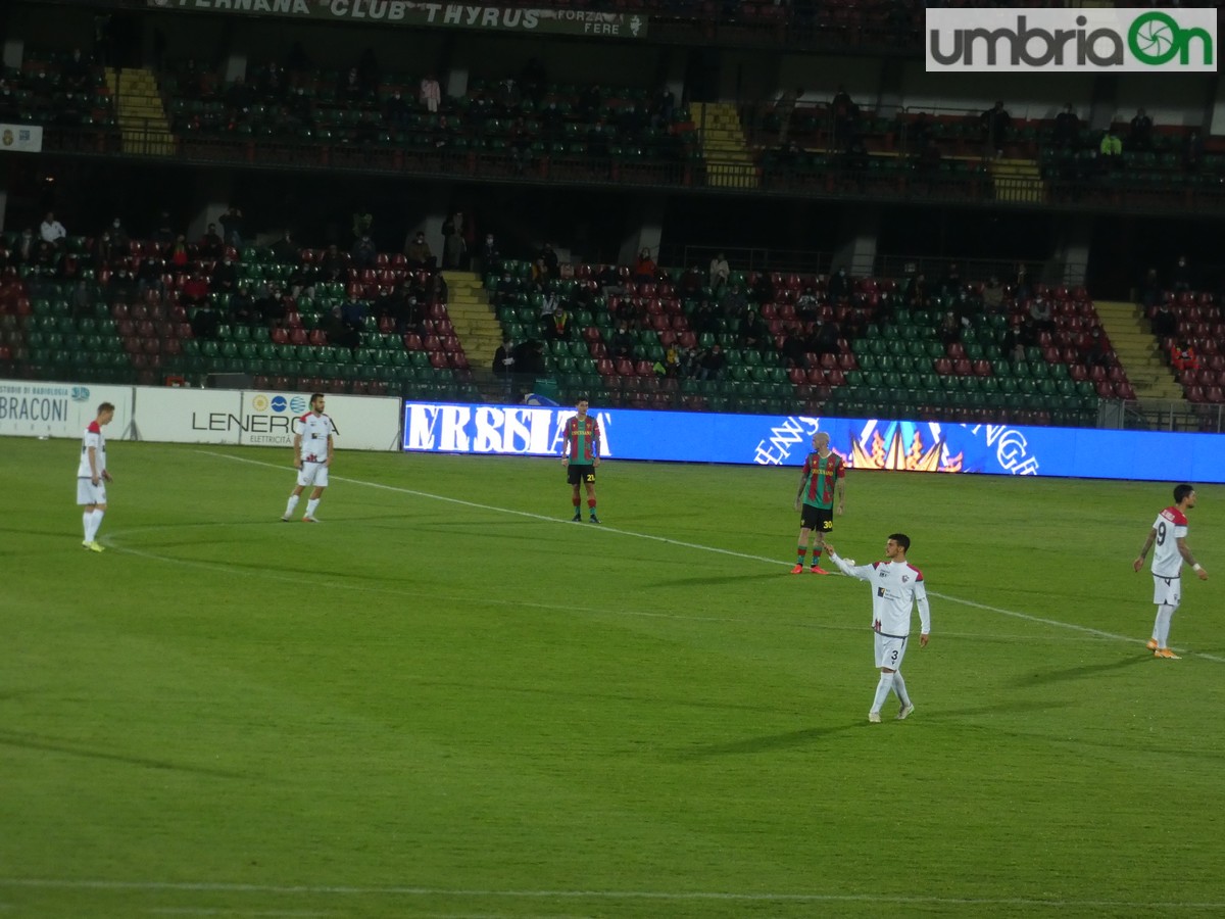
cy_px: 460
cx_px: 612
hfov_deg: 11.7
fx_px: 5981
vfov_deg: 8.8
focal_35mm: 169
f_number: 5.5
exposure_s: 1/80
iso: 400
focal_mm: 30.2
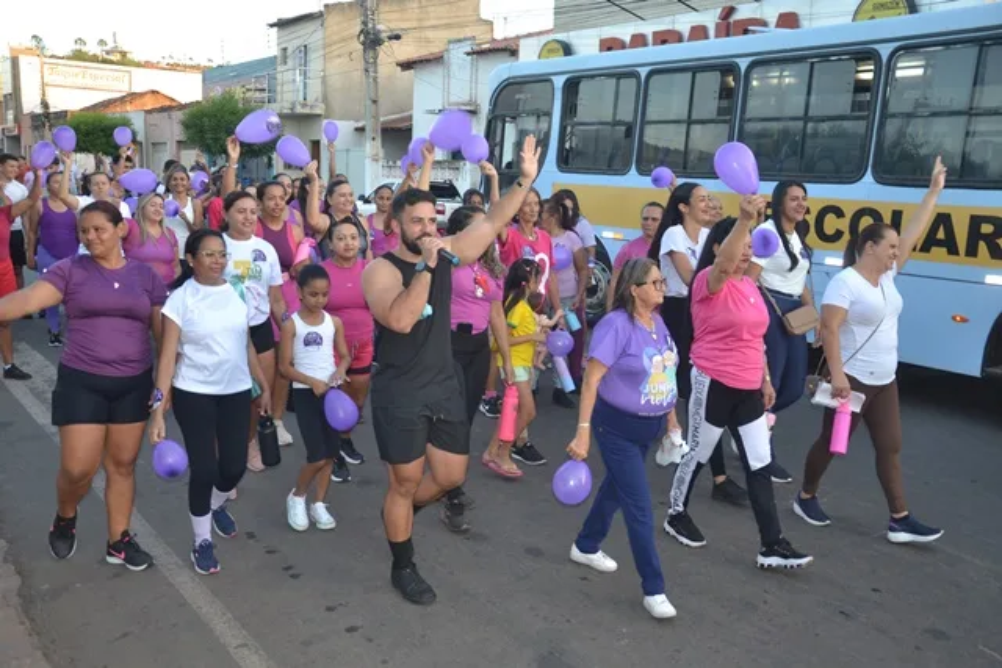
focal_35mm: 33
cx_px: 501
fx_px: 919
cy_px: 334
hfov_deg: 57.2
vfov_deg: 40.0
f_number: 4
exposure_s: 1/125
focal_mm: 22
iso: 400
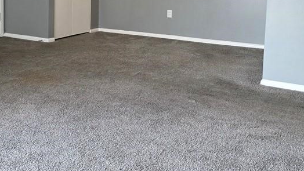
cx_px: 106
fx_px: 395
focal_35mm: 49
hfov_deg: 41.6
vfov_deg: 23.4
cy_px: 1
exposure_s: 1/120
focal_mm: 6.3
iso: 200
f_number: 1.7
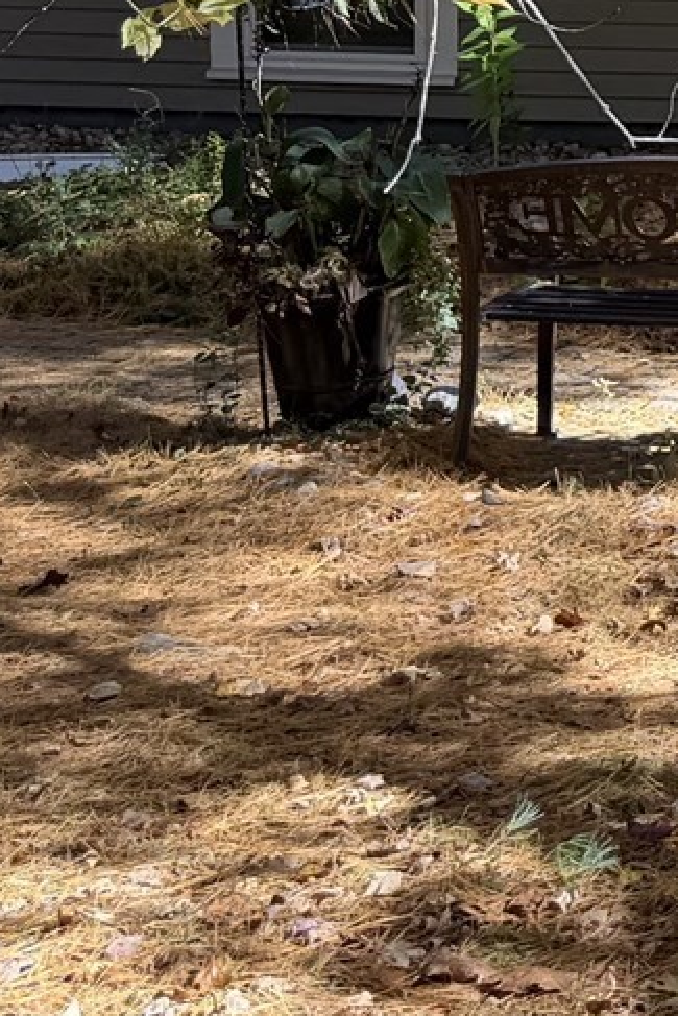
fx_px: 2964
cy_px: -407
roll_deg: -1.1
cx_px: 1752
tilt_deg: -4.1
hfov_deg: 10.7
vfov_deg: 17.8
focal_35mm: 105
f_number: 1.78
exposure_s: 1/393
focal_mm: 6.76
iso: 80
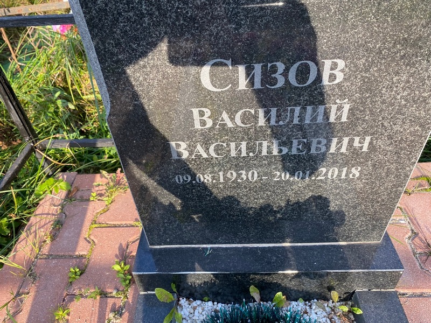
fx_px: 324
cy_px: 162
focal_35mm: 26
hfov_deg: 67.3
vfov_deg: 53.1
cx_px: 216
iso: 32
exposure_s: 1/254
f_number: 1.8
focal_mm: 4.25
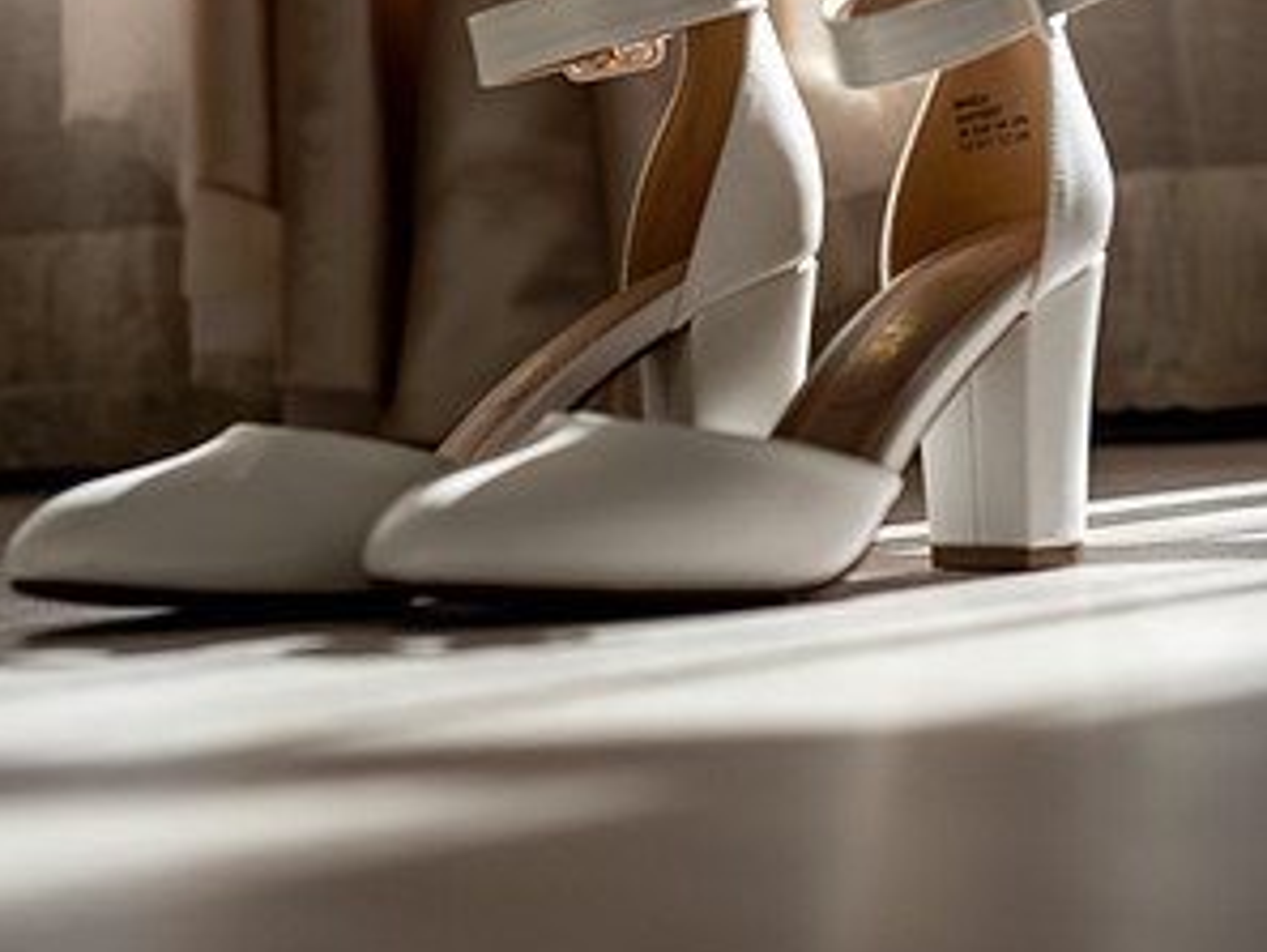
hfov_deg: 19.3
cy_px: 226
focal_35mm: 102
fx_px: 3735
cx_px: 631
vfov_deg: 14.5
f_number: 5
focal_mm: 70
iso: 800
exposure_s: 1/1250
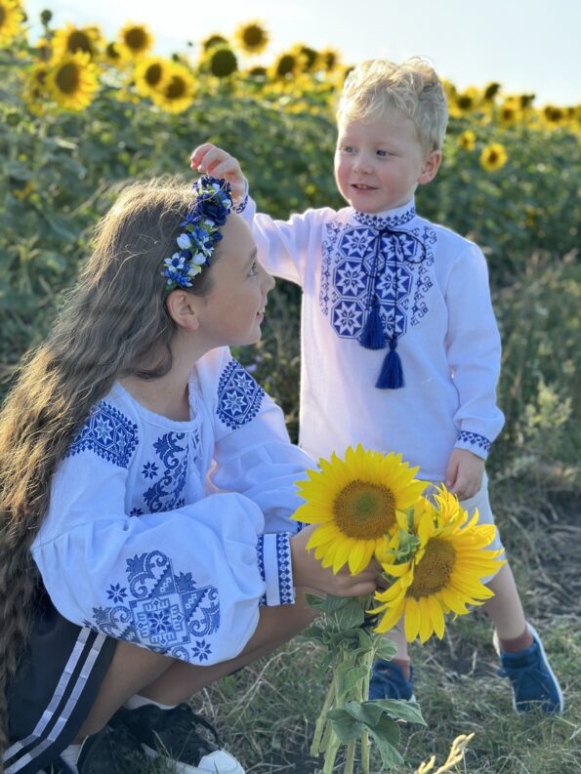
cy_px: 387
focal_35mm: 48
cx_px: 290
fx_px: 1074
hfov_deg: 30.3
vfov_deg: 39.7
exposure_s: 1/1171
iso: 80
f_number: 1.78
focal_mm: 6.86
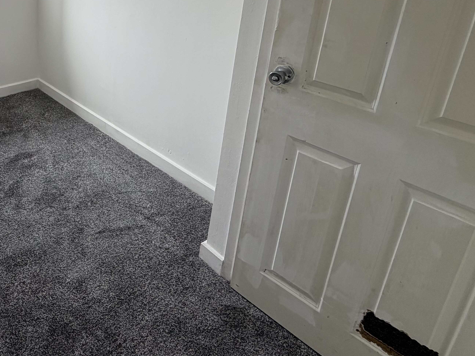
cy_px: 65
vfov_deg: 43.1
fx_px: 425
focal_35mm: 31
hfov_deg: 53.0
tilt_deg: -18.9
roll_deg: -0.8
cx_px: 71
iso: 64
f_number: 2.2
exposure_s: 1/121
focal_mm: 2.22
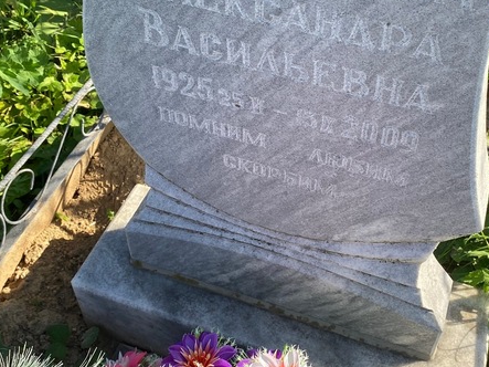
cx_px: 293
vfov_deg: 30.4
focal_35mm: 47
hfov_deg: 40.3
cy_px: 97
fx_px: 664
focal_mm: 4.25
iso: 32
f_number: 1.8
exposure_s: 1/690
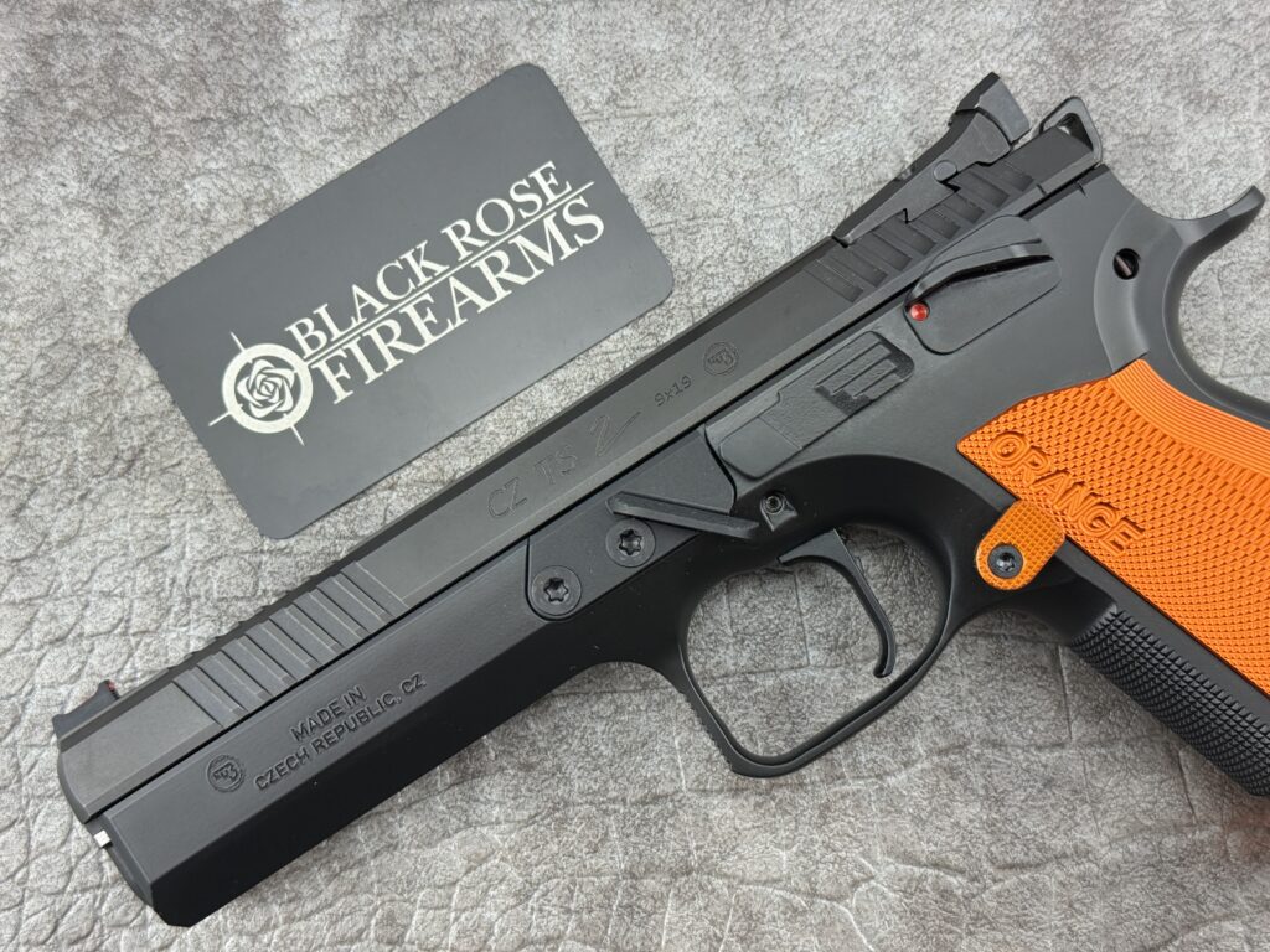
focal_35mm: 48
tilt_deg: -87.8
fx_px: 1761
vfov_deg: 30.3
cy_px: 476
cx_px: 635
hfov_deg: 39.7
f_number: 1.78
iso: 64
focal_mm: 6.76
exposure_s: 1/120
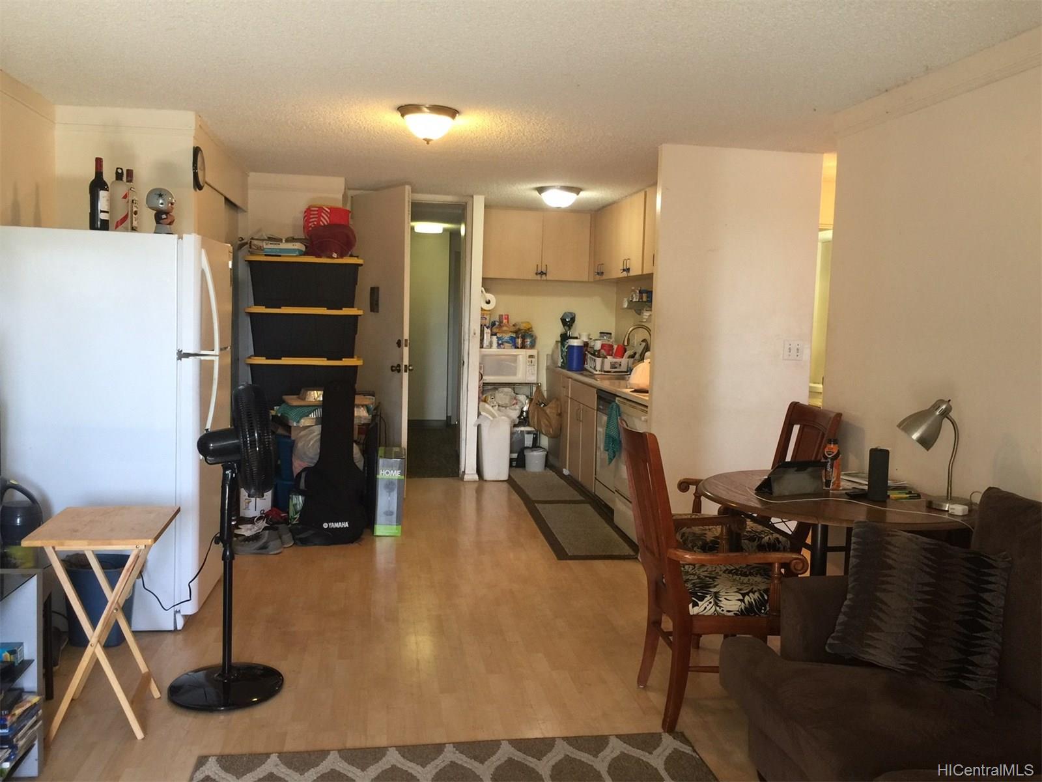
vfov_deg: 48.2
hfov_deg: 61.7
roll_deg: -3.6
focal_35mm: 29
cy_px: 391
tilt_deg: -5.3
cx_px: 521
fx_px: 873
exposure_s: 1/17
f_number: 2.2
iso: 64
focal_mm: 4.15
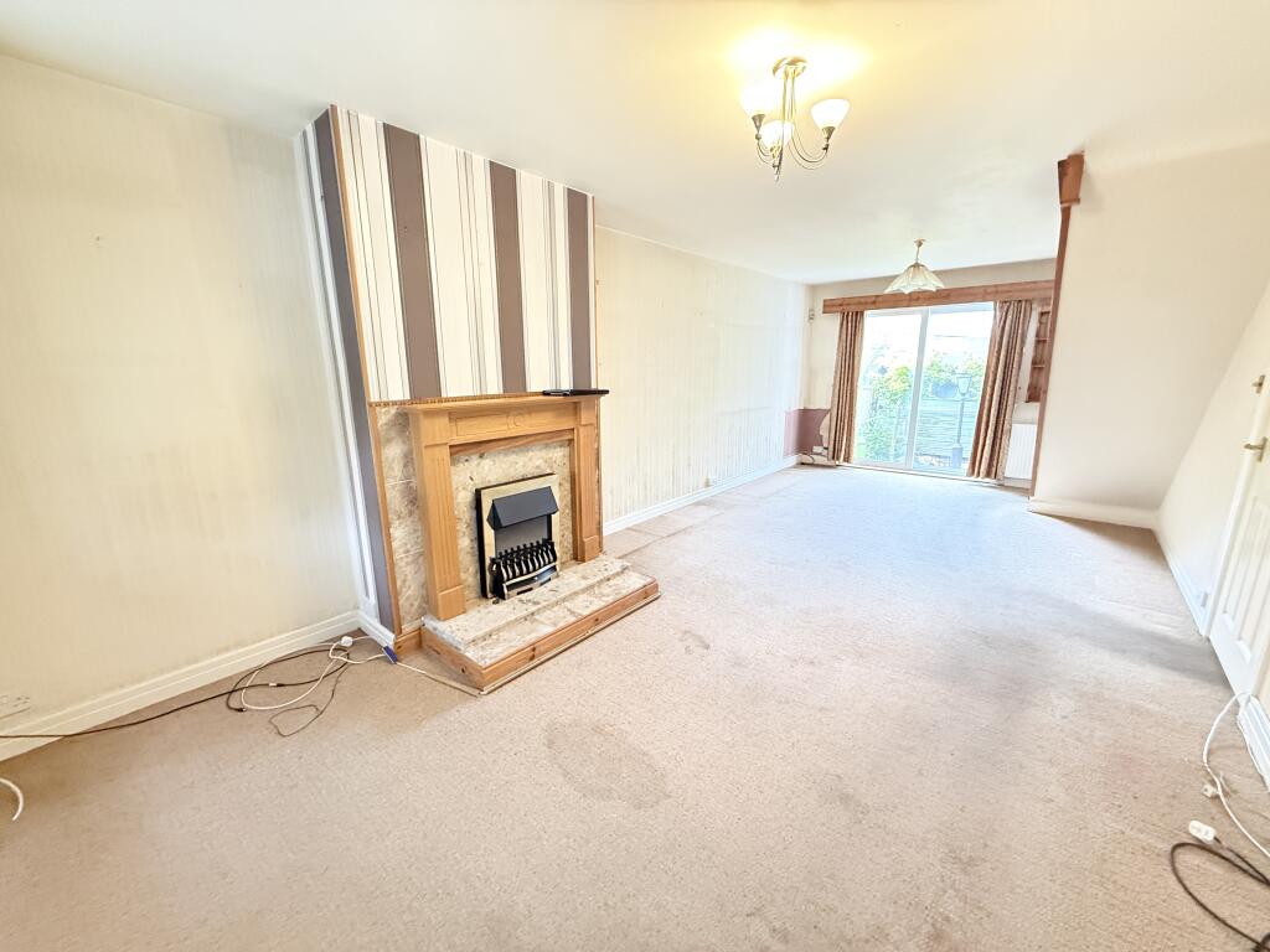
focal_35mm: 14
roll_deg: -0.2
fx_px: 514
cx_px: 635
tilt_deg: -10.4
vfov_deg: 85.7
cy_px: 476
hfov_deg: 102.1
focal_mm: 2.22
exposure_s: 1/60
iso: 800
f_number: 2.2
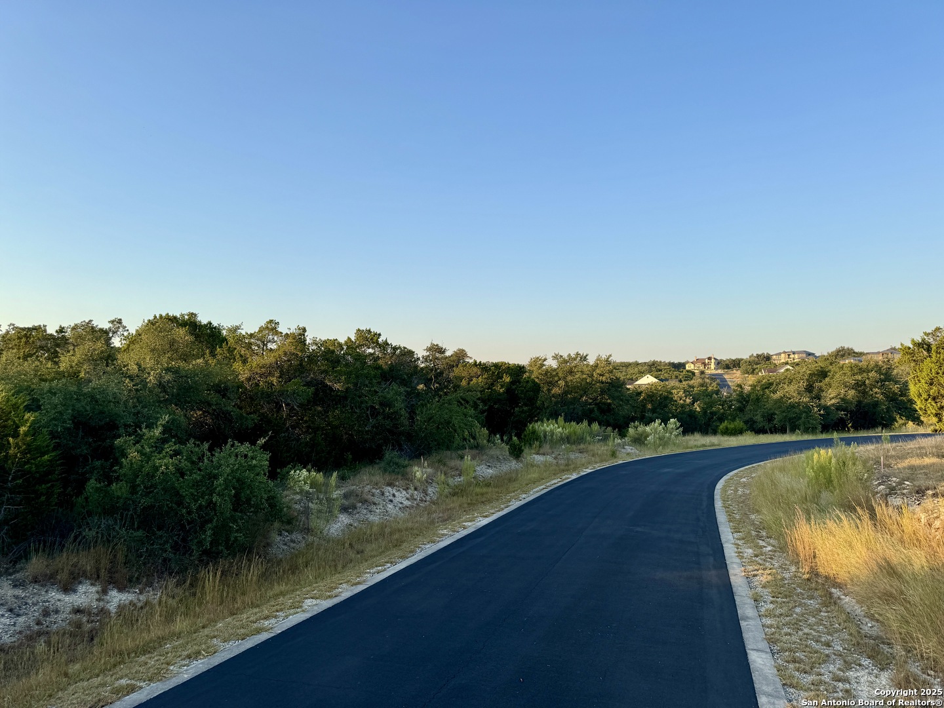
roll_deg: +0.9
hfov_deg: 71.6
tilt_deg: +2.5
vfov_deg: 56.8
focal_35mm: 24
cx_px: 472
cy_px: 354
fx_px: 654
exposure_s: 1/1818
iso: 80
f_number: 1.78
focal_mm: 6.76
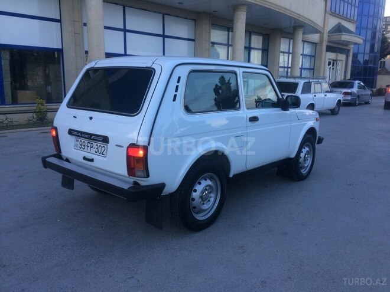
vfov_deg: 48.2
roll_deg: -0.1
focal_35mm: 29
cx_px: 195
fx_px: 327
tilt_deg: -12.1
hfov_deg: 61.7
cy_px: 146
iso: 32
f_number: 2.2
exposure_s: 1/161
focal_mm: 4.15
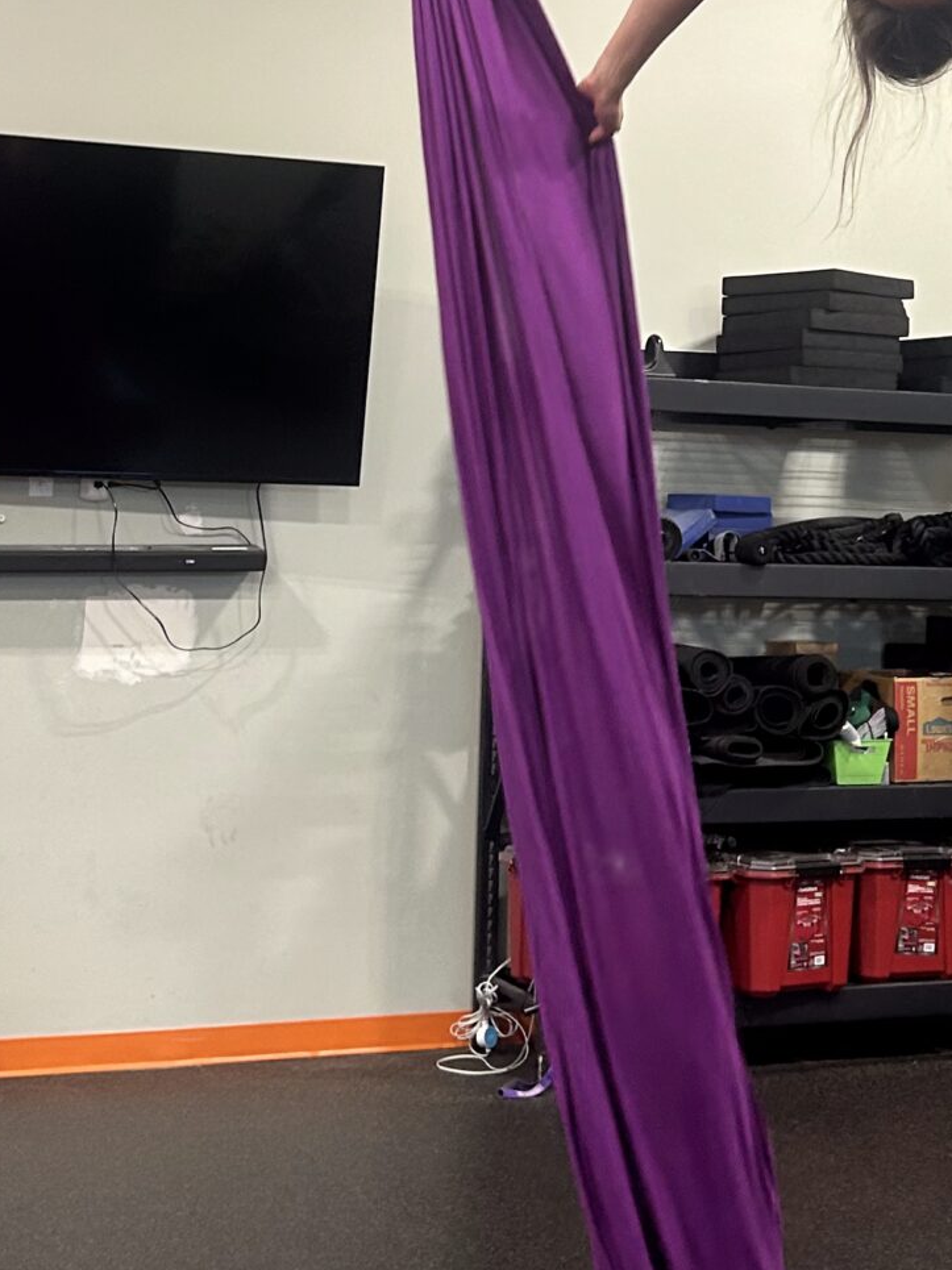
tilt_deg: +8.7
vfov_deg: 27.5
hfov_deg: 21.2
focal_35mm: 69
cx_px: 661
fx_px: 2532
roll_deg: -2.5
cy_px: 207
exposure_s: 1/42
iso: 125
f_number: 1.5
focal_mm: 5.7
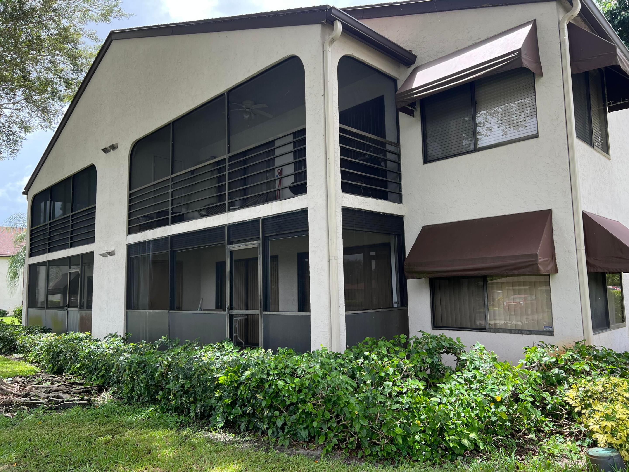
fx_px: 472
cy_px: 236
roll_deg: +1.1
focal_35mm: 26
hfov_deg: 67.3
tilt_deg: +6.5
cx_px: 314
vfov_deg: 53.1
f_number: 1.5
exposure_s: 1/909
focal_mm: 5.7
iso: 50
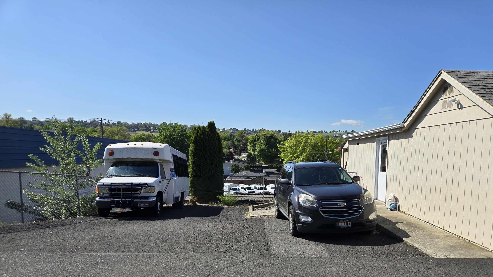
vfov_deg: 43.7
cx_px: 251
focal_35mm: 26
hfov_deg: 71.9
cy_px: 186
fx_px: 340
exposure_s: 1/2321
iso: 25
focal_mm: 5.4
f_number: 1.8
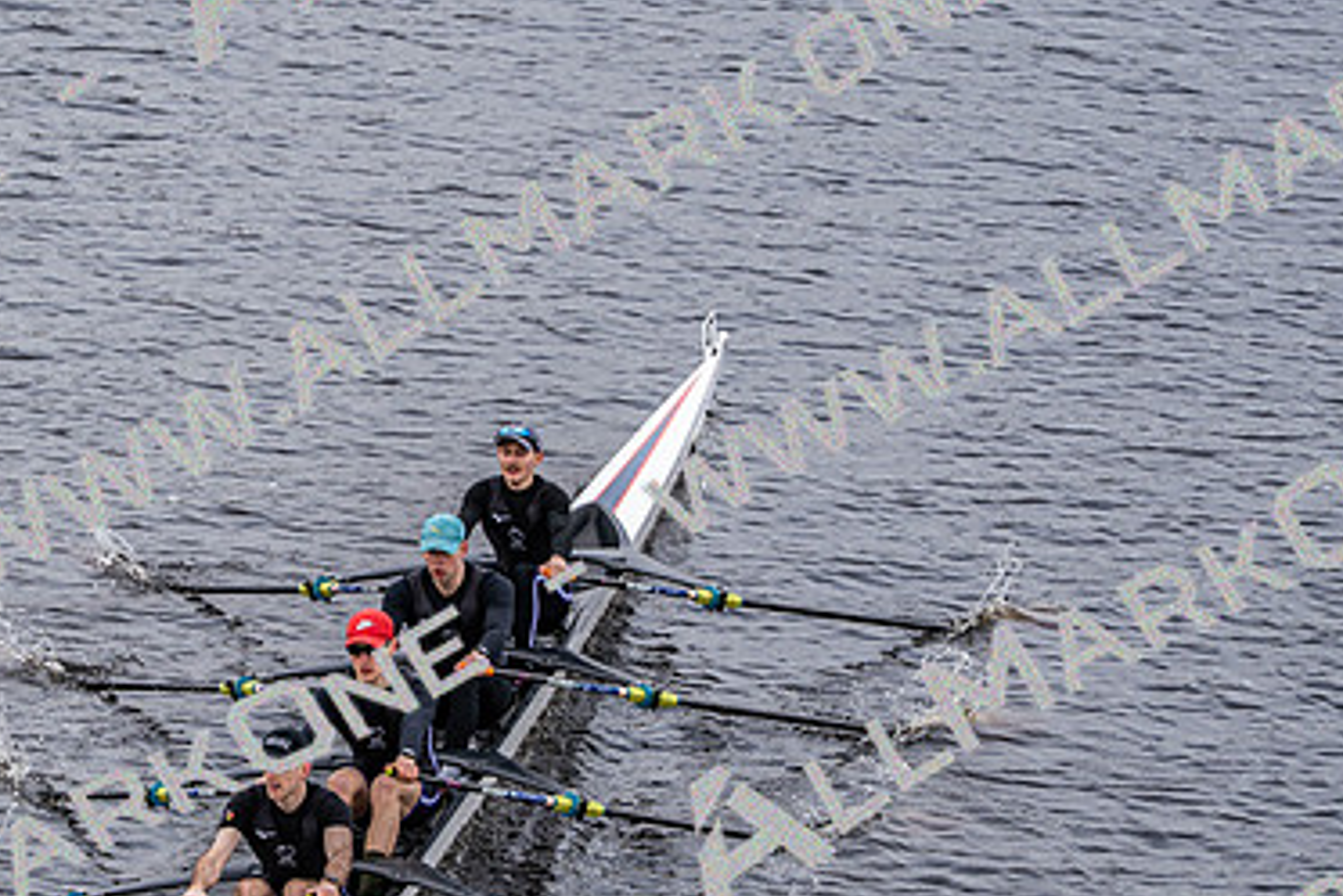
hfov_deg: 6.8
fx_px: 11270
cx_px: 382
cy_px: 596
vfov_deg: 4.6
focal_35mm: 302
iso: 250
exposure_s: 1/2000
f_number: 2.8
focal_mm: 194
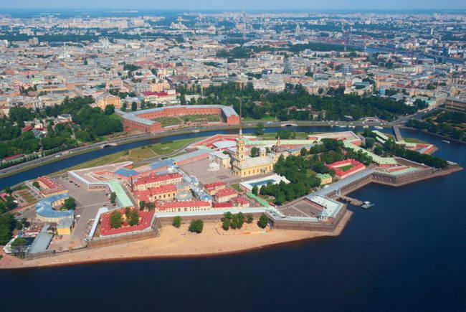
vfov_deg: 40.1
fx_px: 428
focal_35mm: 33
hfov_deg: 57.2
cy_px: 156
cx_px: 233
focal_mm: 22
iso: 200
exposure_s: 1/500
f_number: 9
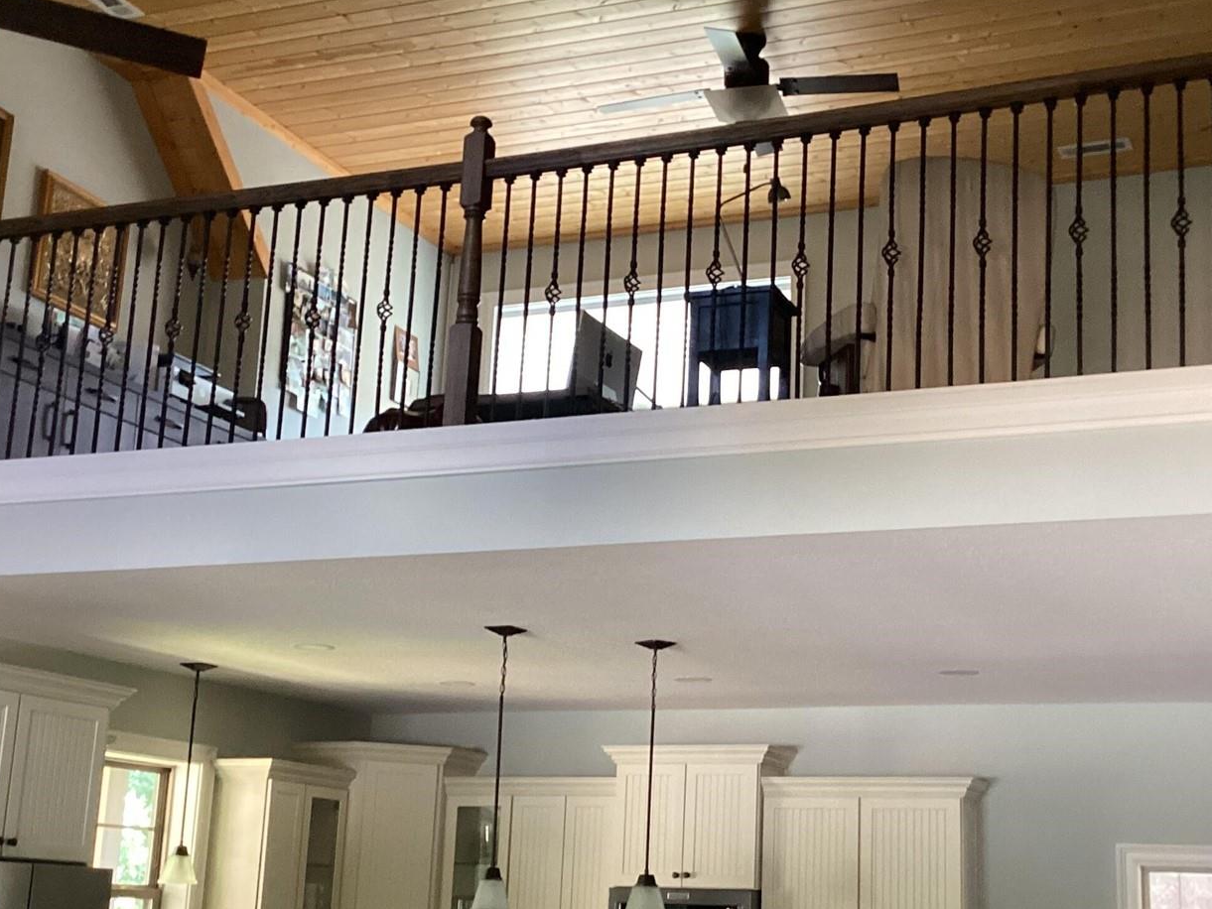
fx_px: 1821
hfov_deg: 36.7
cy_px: 514
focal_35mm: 52
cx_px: 704
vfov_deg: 28.0
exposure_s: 1/50
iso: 320
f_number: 2.4
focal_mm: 3.3
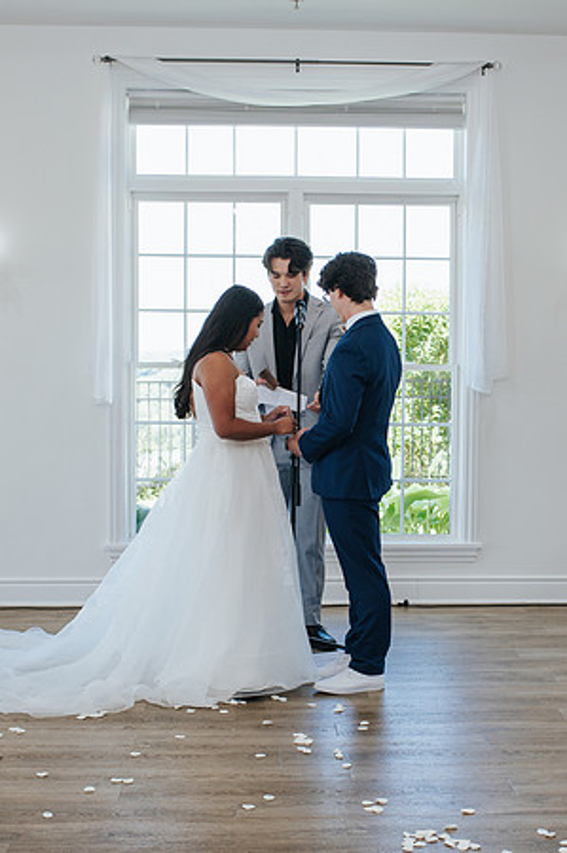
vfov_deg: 32.2
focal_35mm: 62
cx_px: 339
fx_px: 1473
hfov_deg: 21.8
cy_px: 504
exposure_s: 1/200
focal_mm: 35
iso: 280
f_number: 3.5
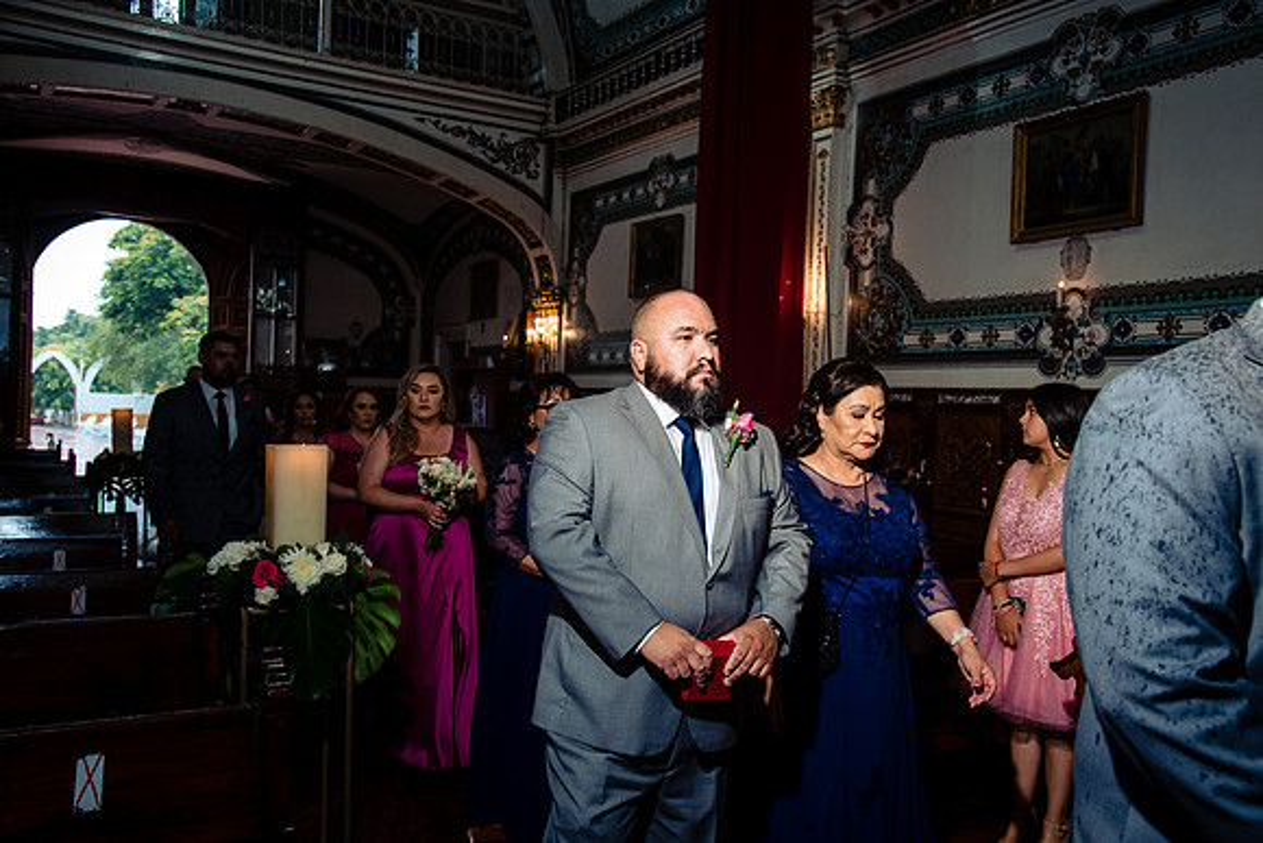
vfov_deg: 41.1
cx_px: 632
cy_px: 422
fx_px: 1123
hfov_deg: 58.7
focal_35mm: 32
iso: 1600
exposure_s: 1/160
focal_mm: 32
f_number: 6.3
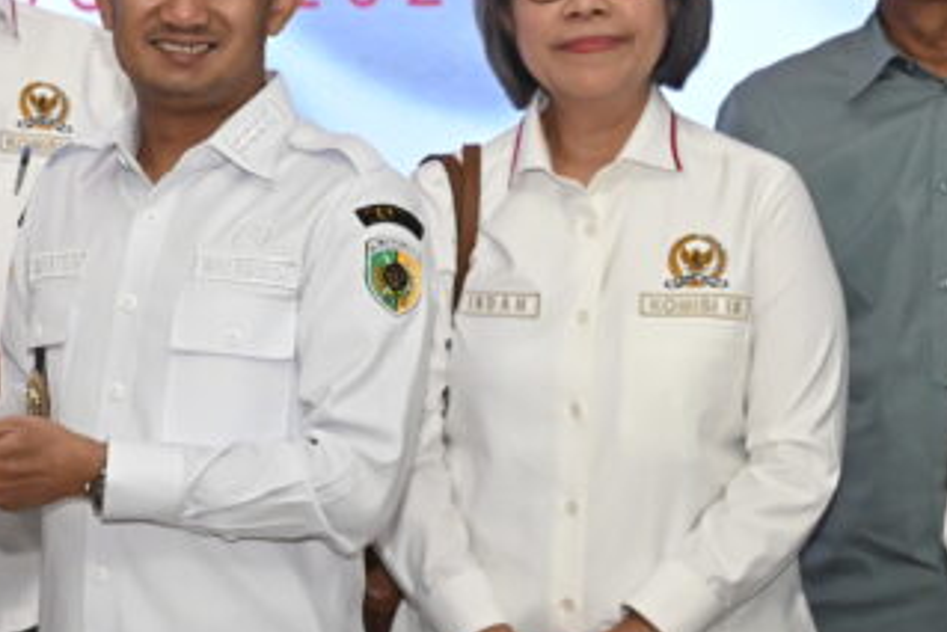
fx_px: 3868
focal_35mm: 147
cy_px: 316
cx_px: -30
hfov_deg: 13.7
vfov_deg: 9.3
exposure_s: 1/250
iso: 5600
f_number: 6
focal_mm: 61
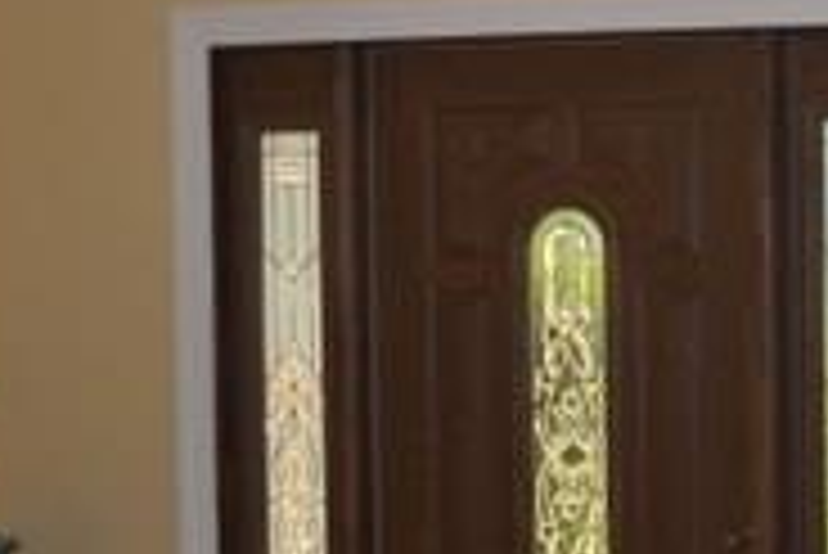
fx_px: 2647
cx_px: 1017
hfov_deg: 16.9
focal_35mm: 115
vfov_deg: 11.9
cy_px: 475
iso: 100
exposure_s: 1/125
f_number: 3.8
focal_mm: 22
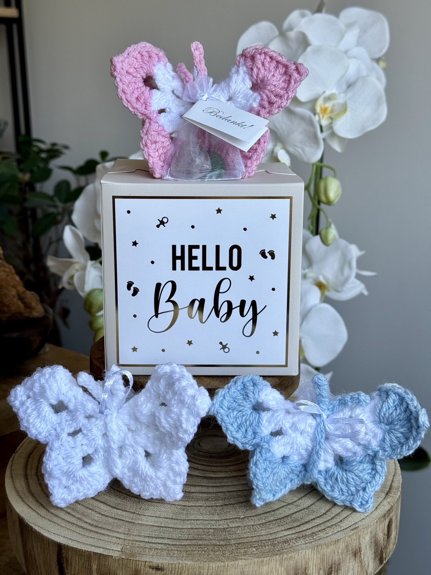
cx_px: 216
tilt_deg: -14.6
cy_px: 288
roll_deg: +0.6
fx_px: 797
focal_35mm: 48
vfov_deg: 39.7
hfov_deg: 30.3
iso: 50
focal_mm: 6.76
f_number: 1.78
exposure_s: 1/192
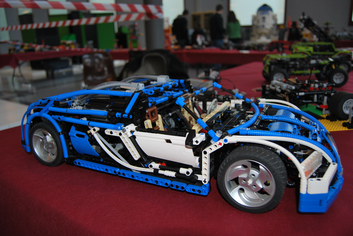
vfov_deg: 48.0
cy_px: 118
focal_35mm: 27
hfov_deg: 67.3
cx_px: 176
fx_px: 265
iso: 200
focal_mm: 18
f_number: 3.5
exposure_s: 1/60
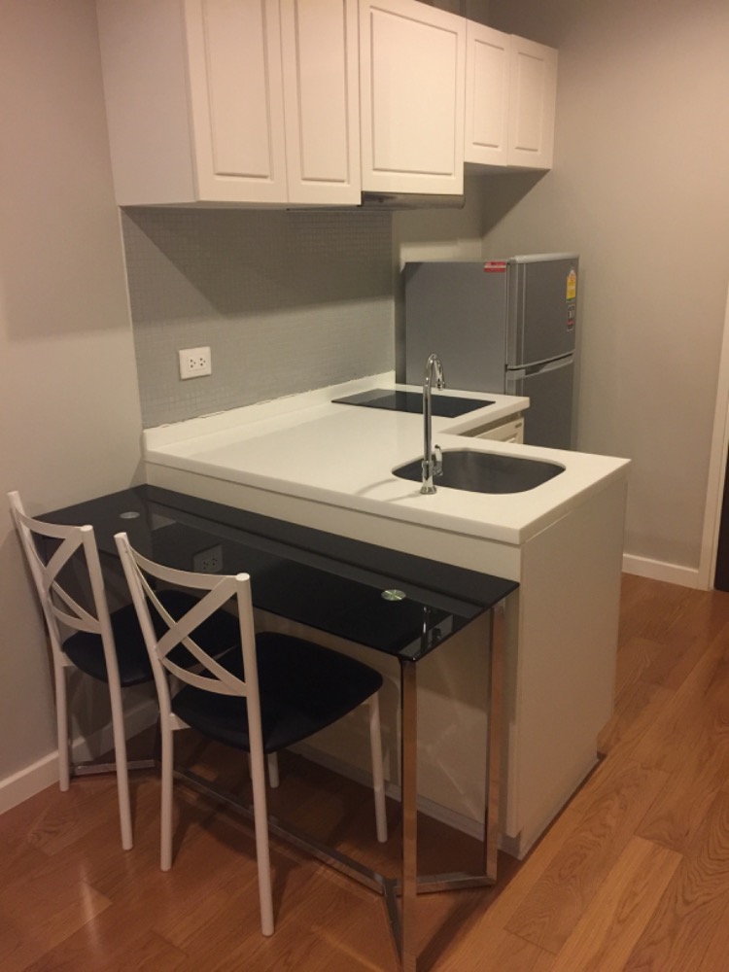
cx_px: 364
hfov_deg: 48.2
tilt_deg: -15.5
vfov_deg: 61.7
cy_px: 486
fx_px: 814
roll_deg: +1.0
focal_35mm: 29
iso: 160
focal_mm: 4.15
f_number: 2.2
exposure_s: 1/17
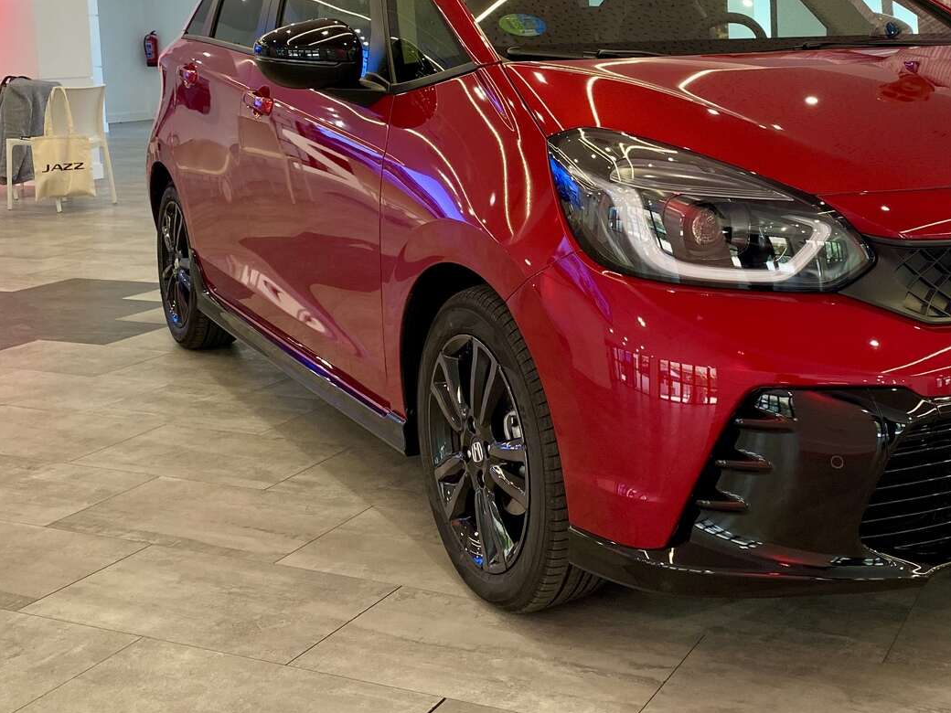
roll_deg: +0.9
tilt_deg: -5.8
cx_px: 719
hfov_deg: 40.8
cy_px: 163
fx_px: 1236
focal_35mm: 45
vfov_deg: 31.5
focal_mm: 4.25
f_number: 1.8
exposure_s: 1/100
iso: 125
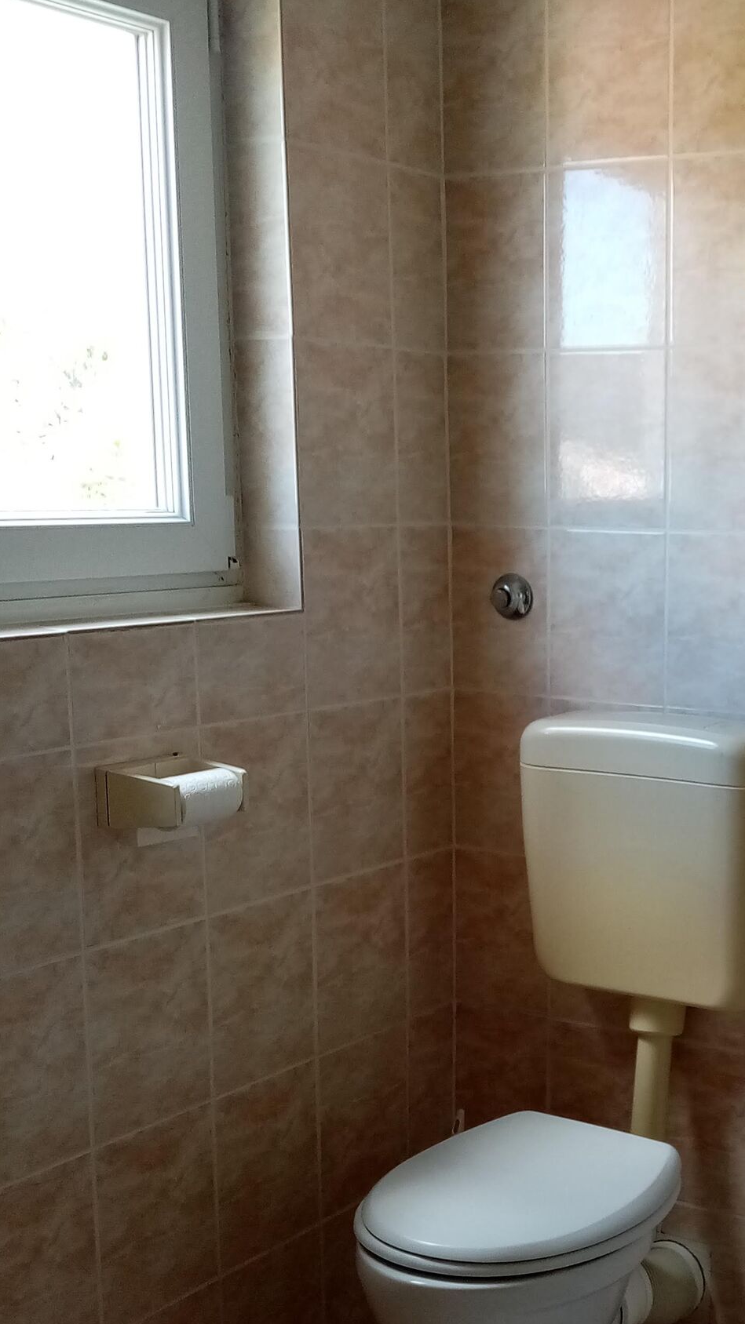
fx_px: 1651
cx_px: 707
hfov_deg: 24.5
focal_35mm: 47
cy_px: 784
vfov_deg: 43.5
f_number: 1.8
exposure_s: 1/33.3
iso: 119
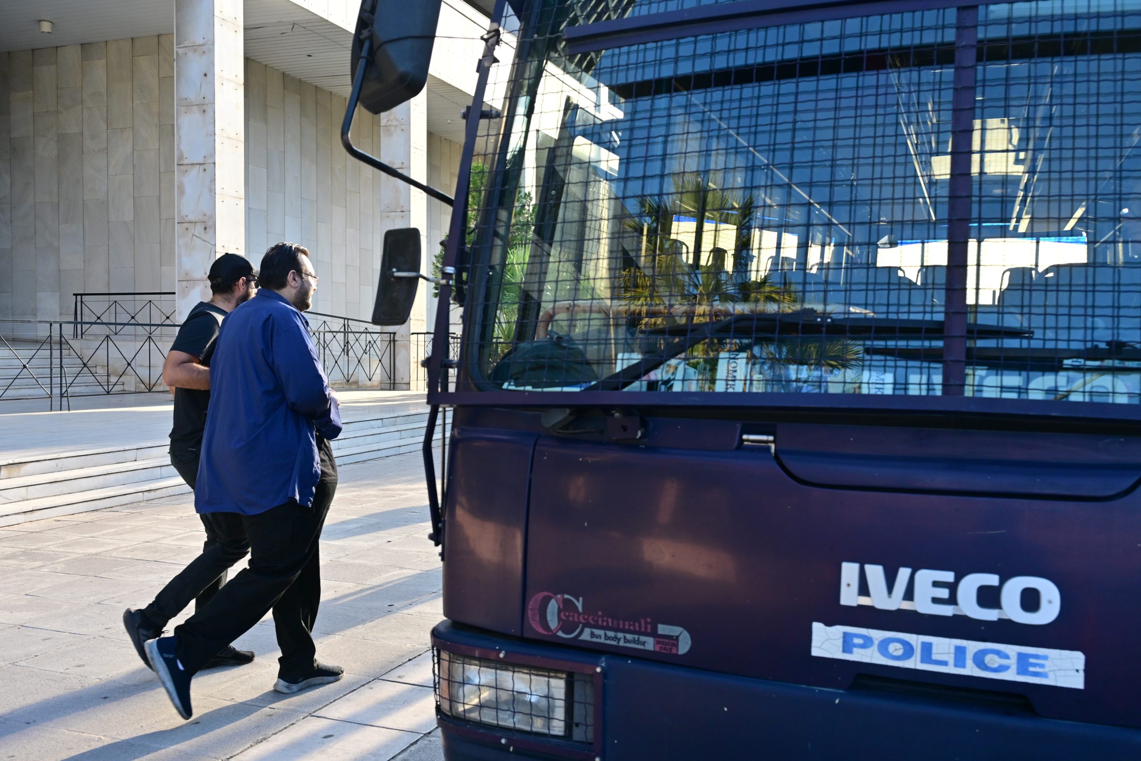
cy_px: 380
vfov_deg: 40.0
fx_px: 1046
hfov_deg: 57.2
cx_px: 570
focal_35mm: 33
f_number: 6.3
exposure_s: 1/320
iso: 640
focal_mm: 33
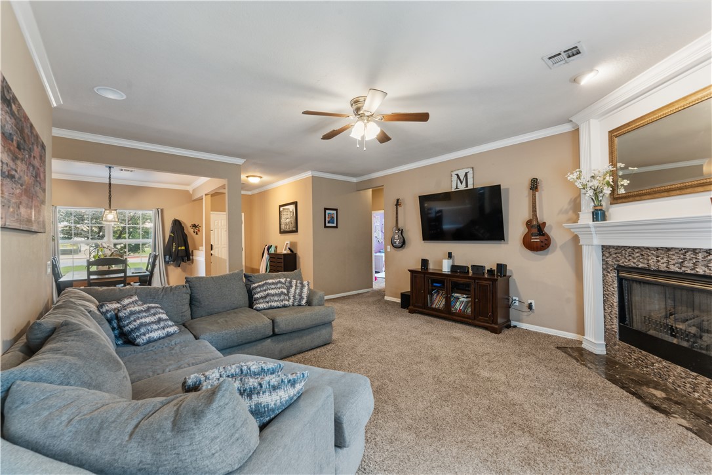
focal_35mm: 14
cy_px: 238
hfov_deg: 104.3
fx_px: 277
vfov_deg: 81.2
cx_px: 356
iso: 320
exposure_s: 1/10
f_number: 10
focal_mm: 14
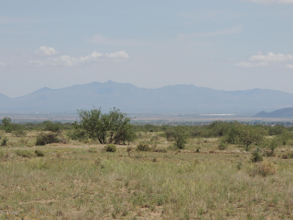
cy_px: 110
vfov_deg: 11.0
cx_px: 146
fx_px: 1143
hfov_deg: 14.6
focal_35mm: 135
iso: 100
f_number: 4.3
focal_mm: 24
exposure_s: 1/1000
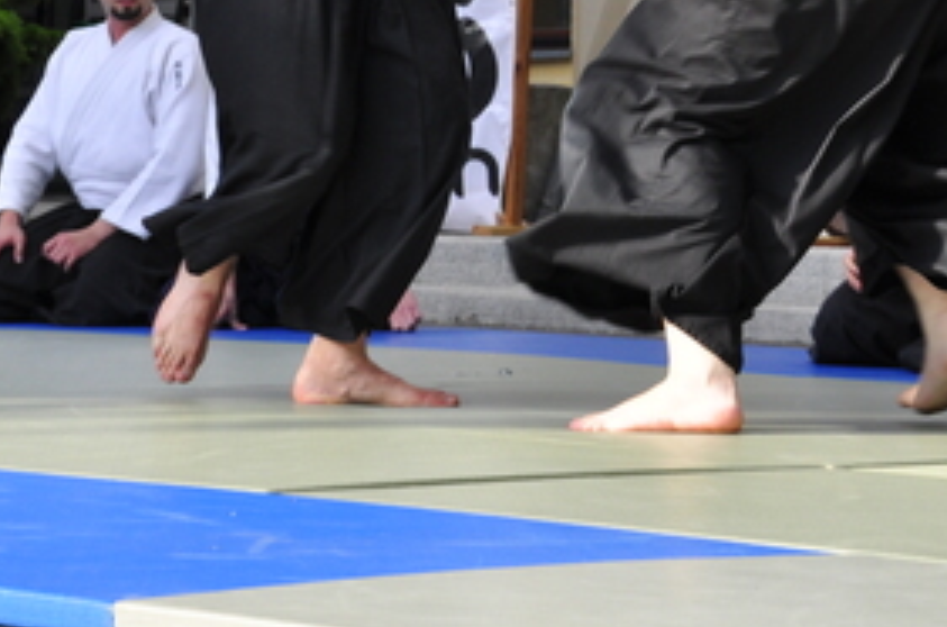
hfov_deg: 12.0
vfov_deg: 7.9
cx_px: 404
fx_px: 4488
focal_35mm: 171
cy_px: -83
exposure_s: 1/160
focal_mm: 50
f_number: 9
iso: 220
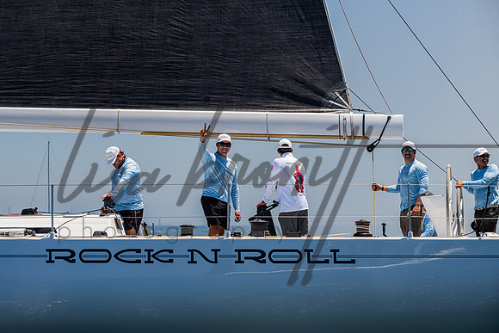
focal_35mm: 110
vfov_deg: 12.4
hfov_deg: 18.5
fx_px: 1532
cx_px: 242
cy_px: 166
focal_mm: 105
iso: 400
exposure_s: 1/1600
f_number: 8
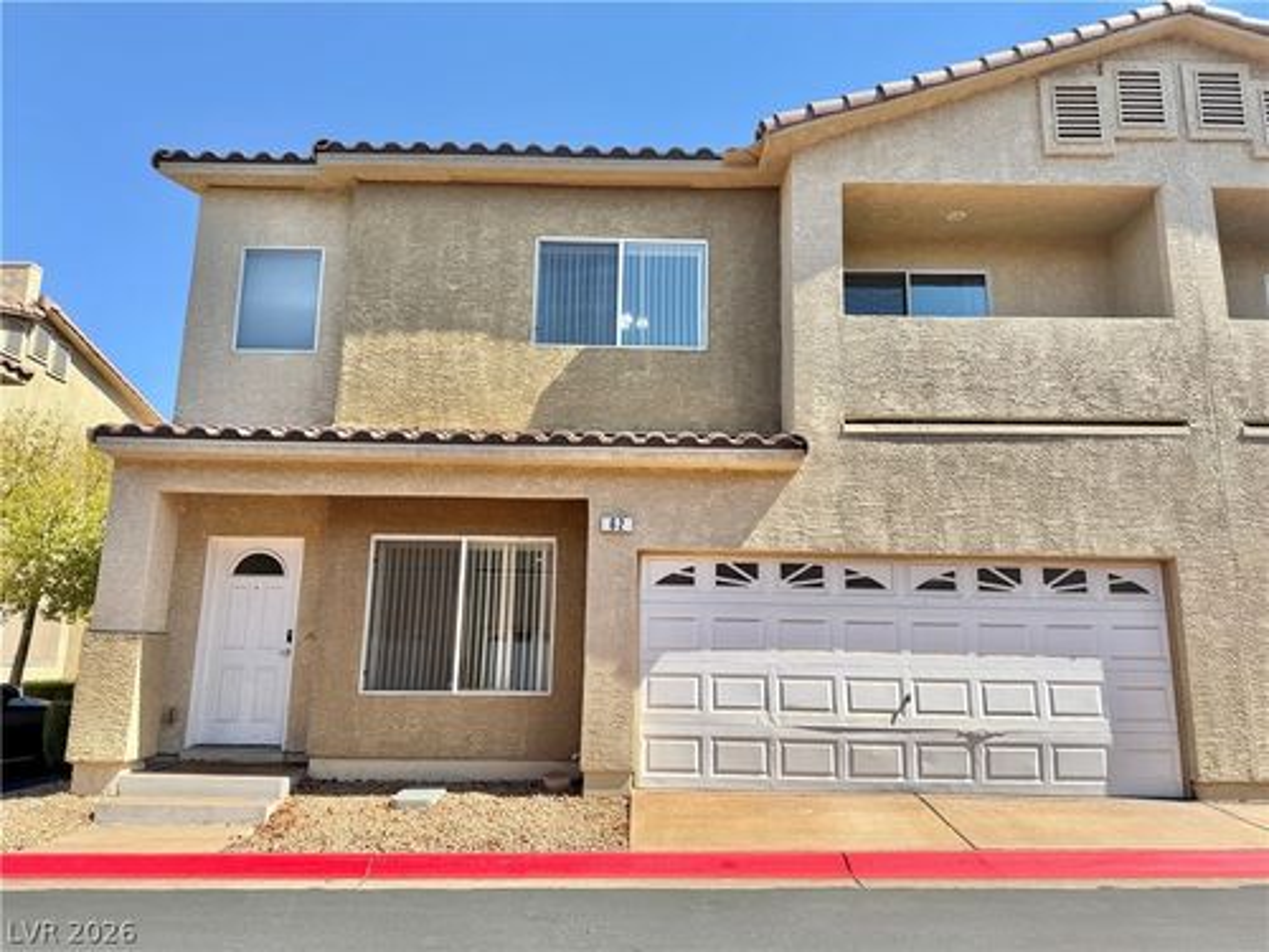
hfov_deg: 71.6
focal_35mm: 24
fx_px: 880
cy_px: 476
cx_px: 634
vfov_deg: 56.8
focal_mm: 6.76
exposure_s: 1/3145
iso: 80
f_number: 1.78
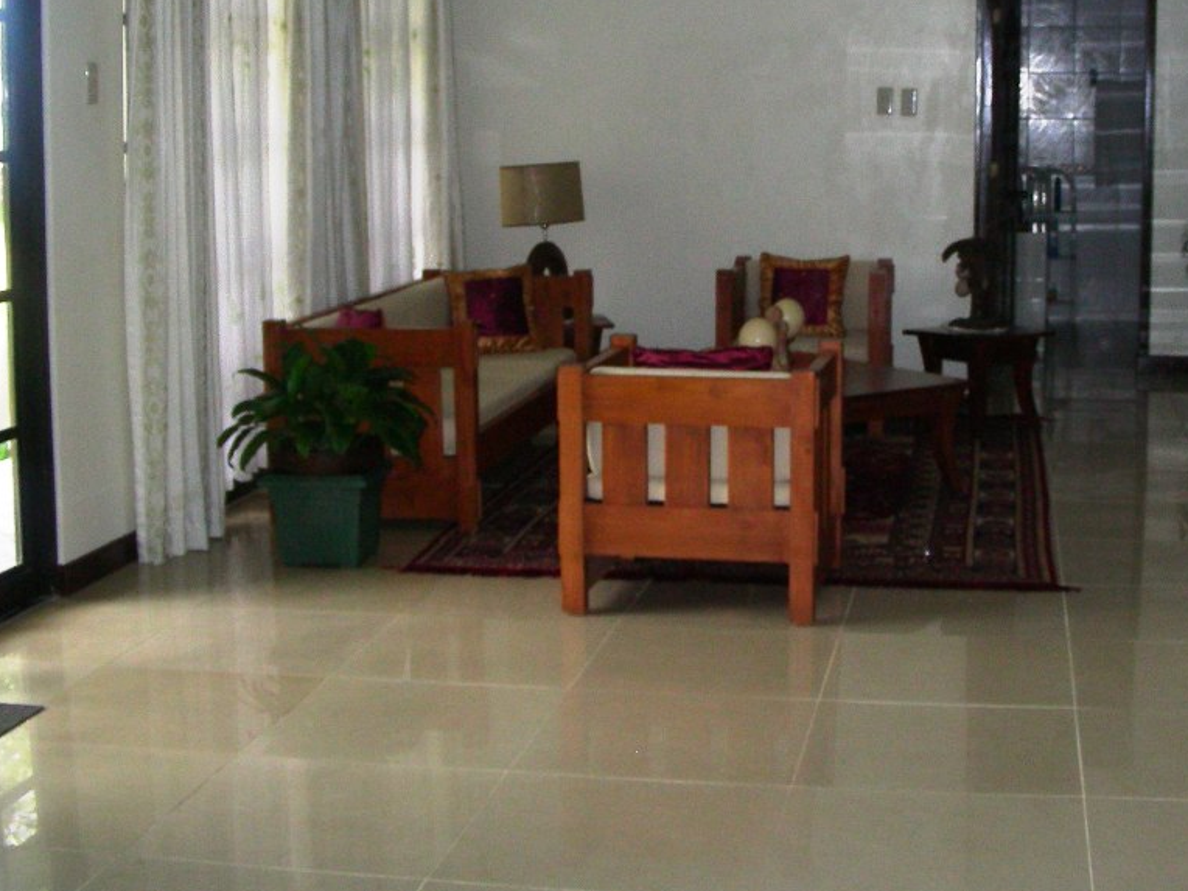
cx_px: 790
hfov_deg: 34.0
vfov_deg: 25.9
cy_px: 253
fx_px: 1922
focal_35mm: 56
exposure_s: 1/60.1
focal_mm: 6.3
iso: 200
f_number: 3.5
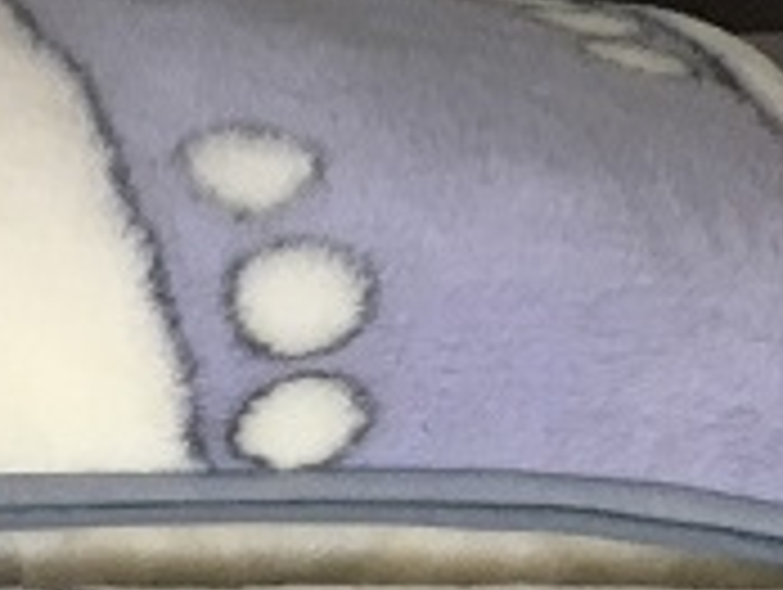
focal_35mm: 133
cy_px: 1099
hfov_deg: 12.5
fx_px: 3013
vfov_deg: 10.4
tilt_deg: -45.7
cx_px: -927
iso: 100
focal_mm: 4.15
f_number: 2.2
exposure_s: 1/33
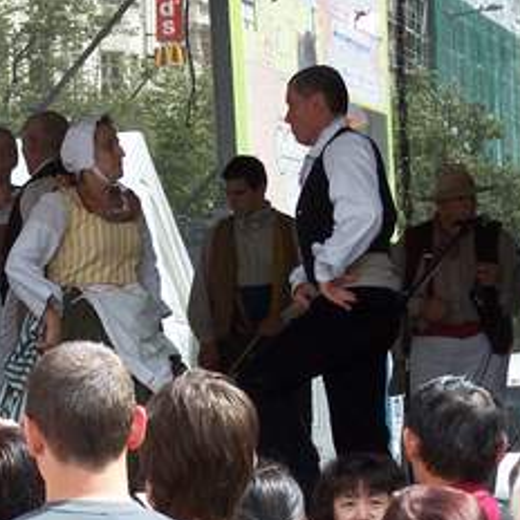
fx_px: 3399
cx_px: 47
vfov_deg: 8.7
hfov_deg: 8.7
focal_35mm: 200
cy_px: 247
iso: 64
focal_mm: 17.3
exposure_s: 1/160
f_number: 3.6
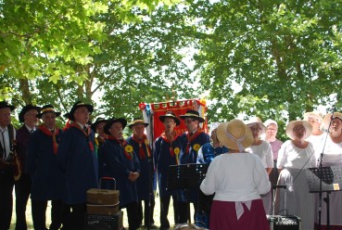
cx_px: 182
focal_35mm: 52
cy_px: 153
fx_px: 495
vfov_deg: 26.0
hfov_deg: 38.1
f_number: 3.8
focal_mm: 20
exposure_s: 1/160
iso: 100
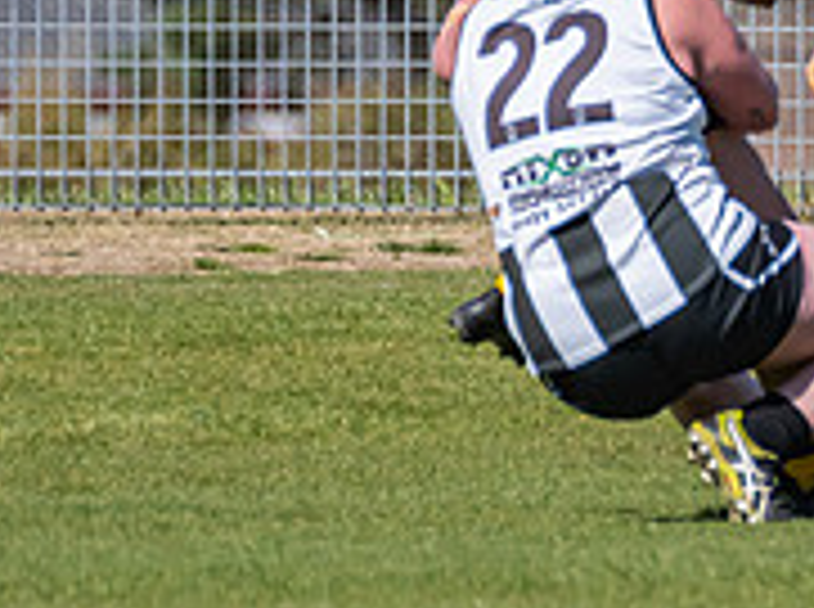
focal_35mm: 3112
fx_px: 73034
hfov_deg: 0.6
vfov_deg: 0.5
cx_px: 1120
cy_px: 250
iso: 800
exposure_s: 1/3200
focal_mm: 600
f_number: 8
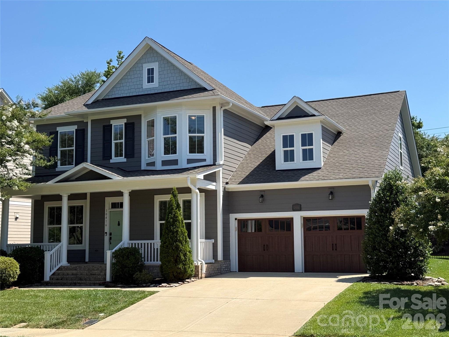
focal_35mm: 48
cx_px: 224
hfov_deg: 39.7
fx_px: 623
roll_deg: +0.2
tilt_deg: +7.2
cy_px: 168
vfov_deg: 30.3
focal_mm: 6.76
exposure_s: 1/3226
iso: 64
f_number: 1.78
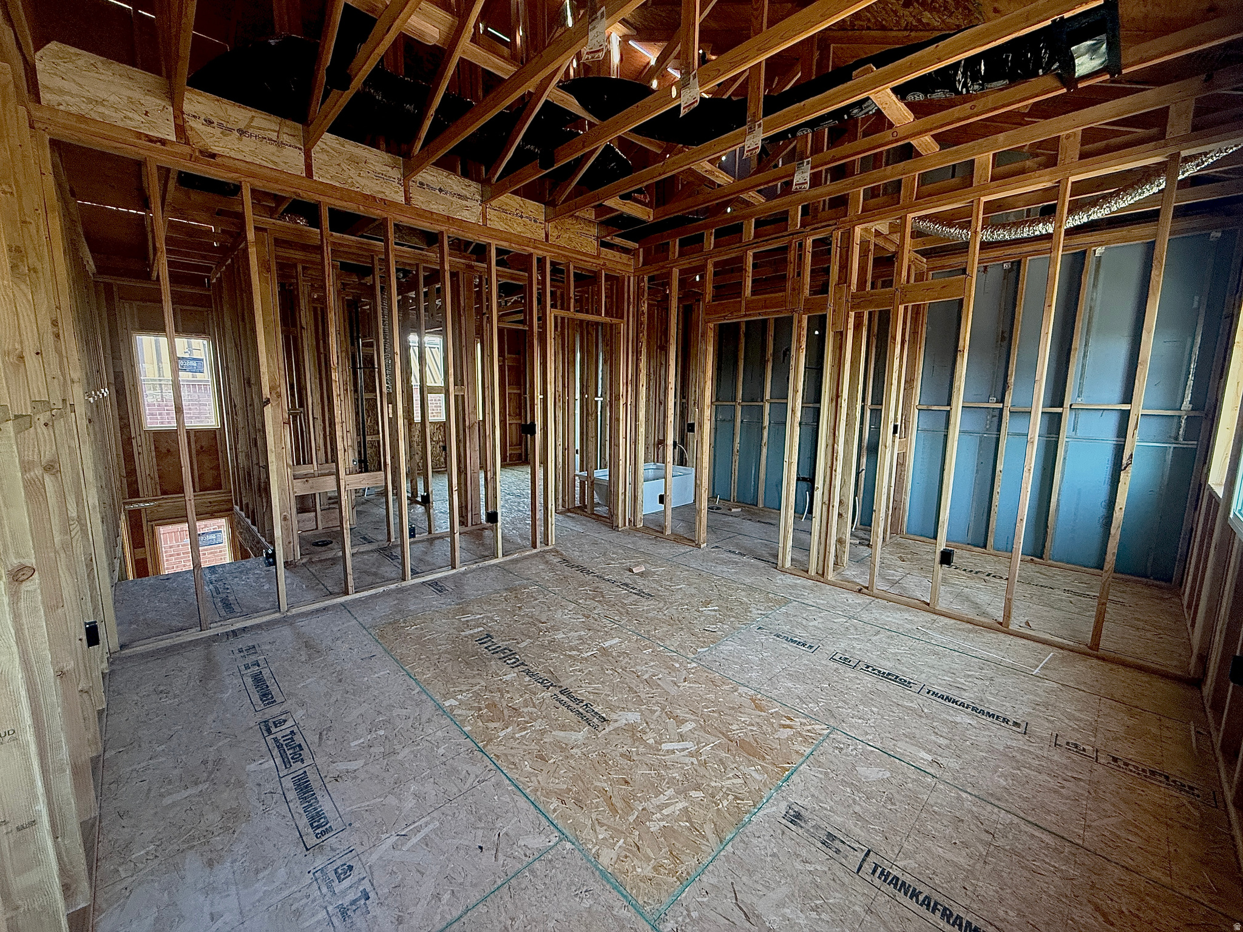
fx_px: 503
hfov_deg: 102.1
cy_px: 466
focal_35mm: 14
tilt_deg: -7.8
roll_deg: -0.9
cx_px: 622
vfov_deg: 85.7
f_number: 2.2
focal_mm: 2.22
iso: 400
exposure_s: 1/82
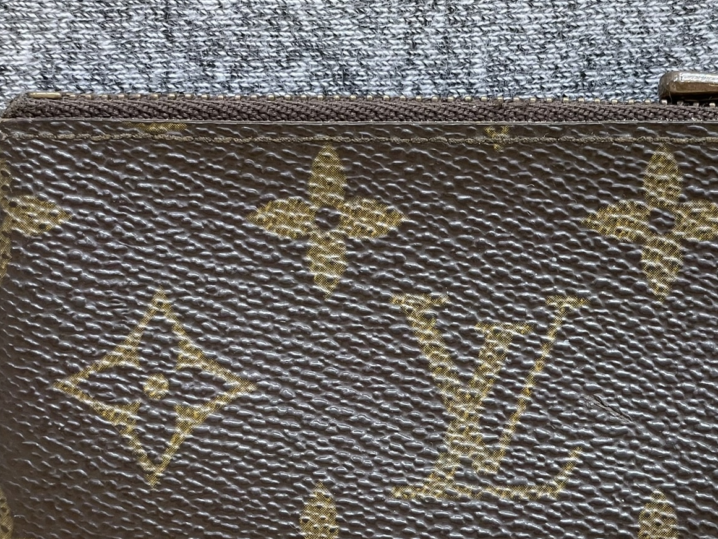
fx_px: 1784
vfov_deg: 17.1
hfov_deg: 22.6
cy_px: 381
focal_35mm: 86
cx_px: 528
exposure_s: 1/60
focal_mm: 6
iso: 250
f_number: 2
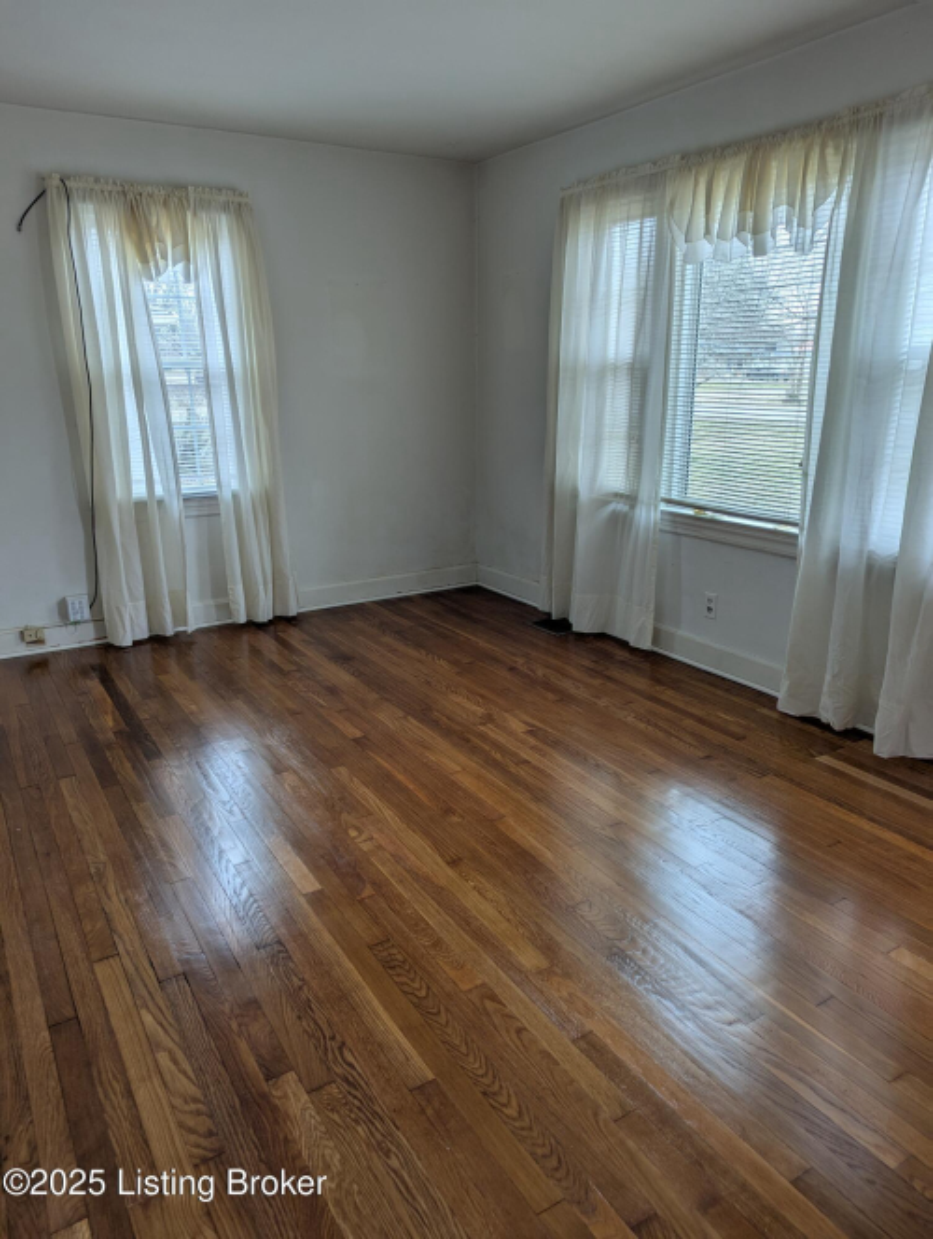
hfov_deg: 56.9
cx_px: 466
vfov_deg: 71.5
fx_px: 860
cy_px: 620
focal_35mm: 24
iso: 43
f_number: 1.85
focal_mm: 6.81
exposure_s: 1/59.9
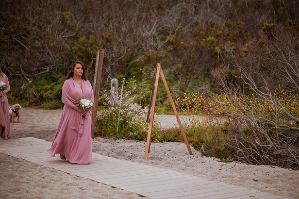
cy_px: 100
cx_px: 150
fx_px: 706
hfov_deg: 23.9
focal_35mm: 85
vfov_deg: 16.1
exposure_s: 1/1250
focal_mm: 85
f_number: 1.8
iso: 200
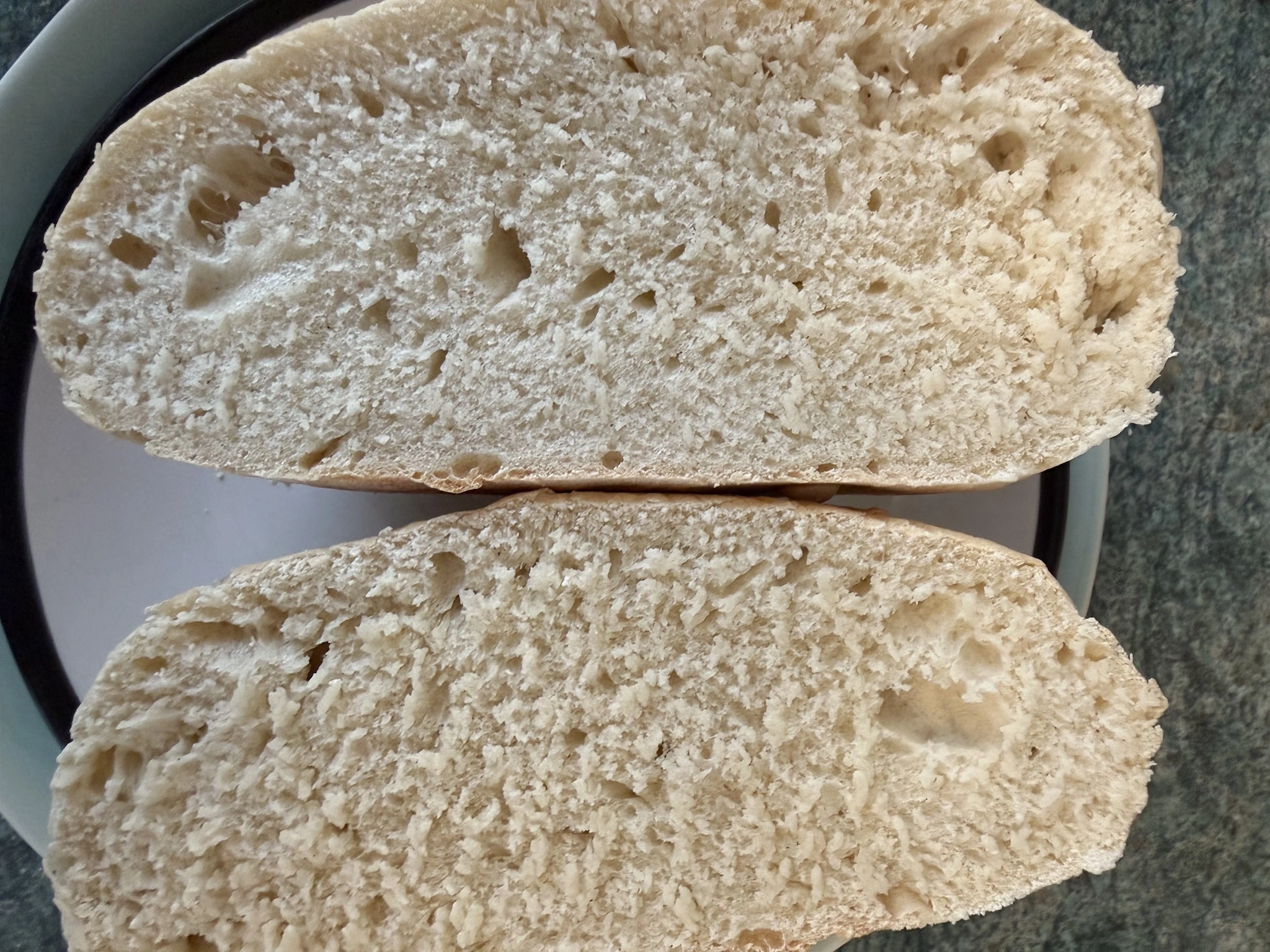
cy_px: 476
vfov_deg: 56.8
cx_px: 635
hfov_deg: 71.6
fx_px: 881
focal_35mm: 24
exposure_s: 1/50
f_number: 2.2
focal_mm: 2.22
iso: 250
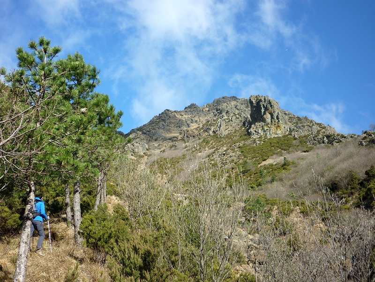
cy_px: 141
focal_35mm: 45
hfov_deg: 42.1
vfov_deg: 32.2
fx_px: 487
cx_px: 188
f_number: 3.1
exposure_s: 1/640
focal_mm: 7.4
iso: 80
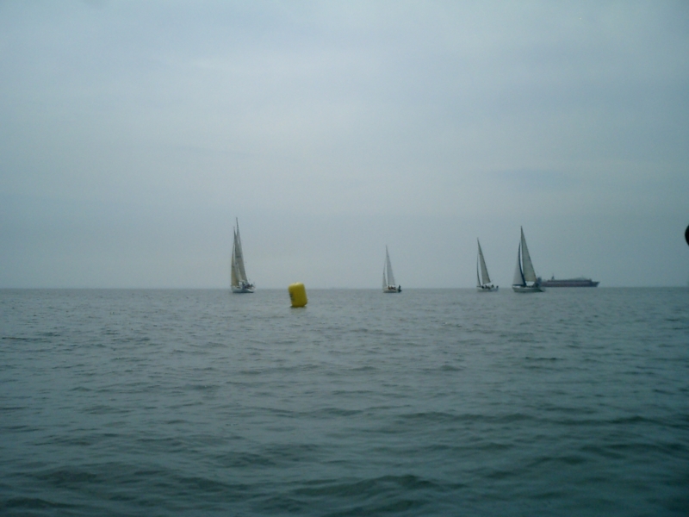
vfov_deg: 39.7
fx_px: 717
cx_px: 344
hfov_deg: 51.4
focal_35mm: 36
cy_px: 258
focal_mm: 7.5
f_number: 3.2
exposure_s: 1/6400
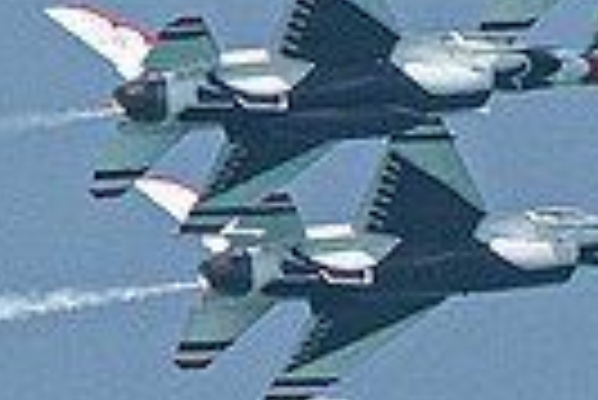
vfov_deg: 0.3
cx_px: -505
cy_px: 83
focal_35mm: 5081
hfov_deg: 0.4
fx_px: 84492
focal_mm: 400
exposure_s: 1/2000
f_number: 10
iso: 640
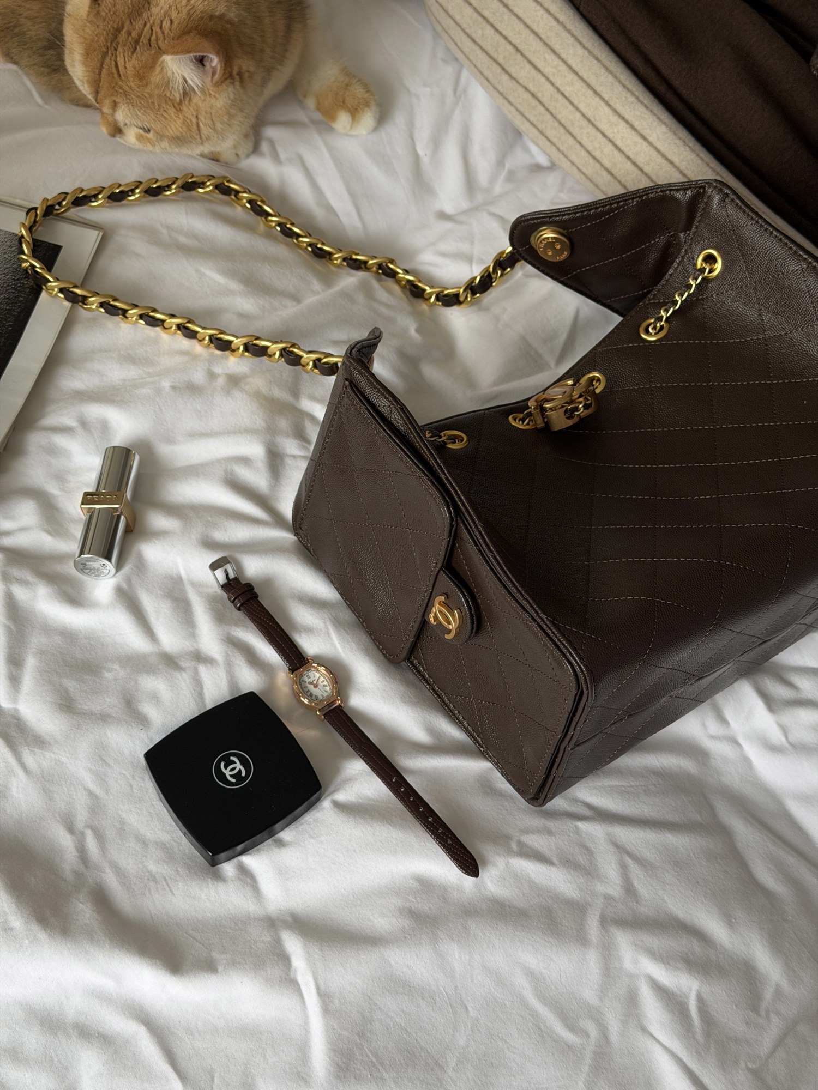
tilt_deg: -59.3
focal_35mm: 48
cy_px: 545
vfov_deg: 39.7
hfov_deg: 30.3
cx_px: 409
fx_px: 1512
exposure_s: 1/60
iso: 100
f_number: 1.78
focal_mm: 6.76
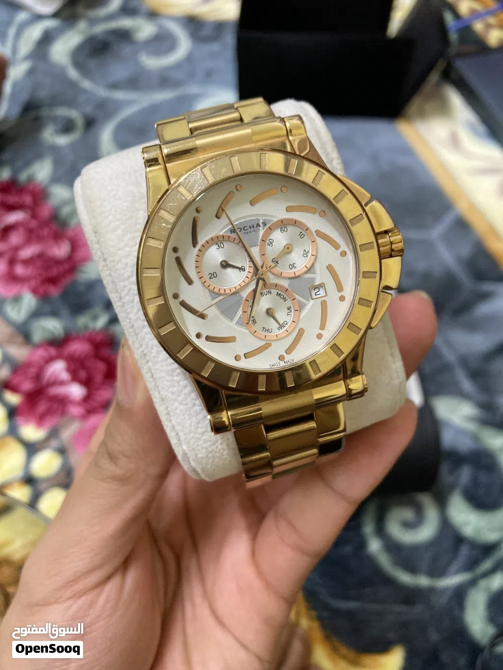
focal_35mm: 28
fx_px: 542
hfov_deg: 49.8
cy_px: 335
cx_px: 252
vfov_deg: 63.4
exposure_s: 1/60
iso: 200
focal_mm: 3.99
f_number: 1.8
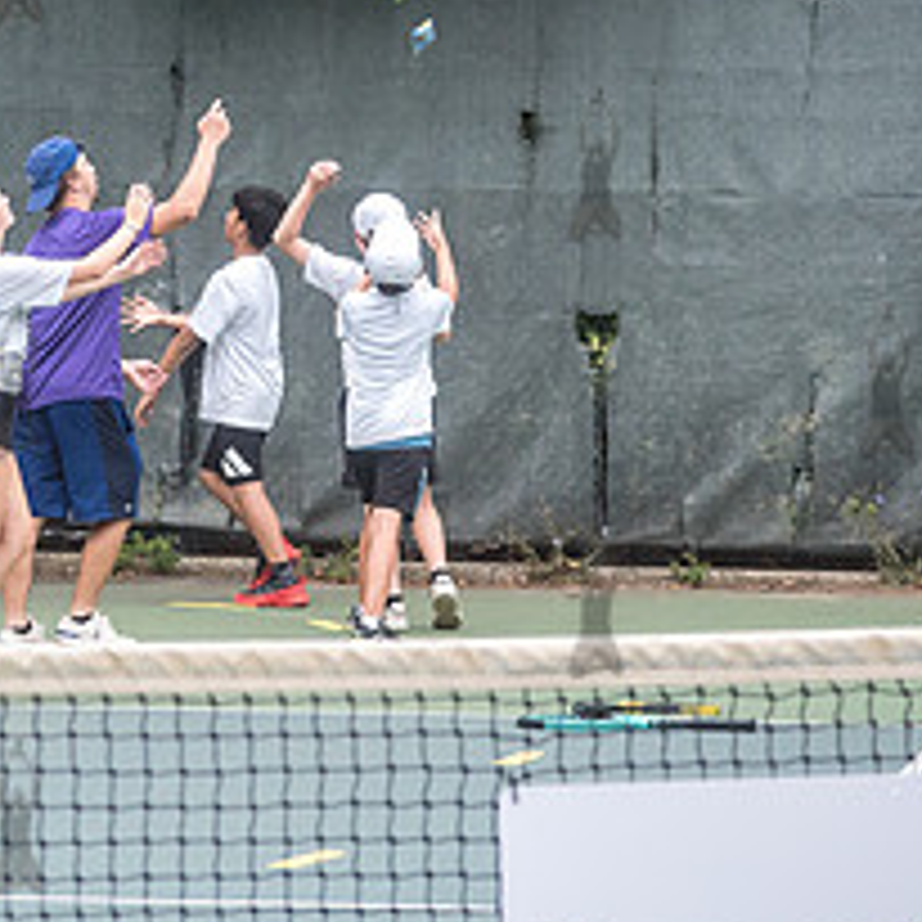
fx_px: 7353
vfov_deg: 7.2
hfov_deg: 7.2
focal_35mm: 244
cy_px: 249
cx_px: 93
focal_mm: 86
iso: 1250
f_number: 5
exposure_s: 1/1600
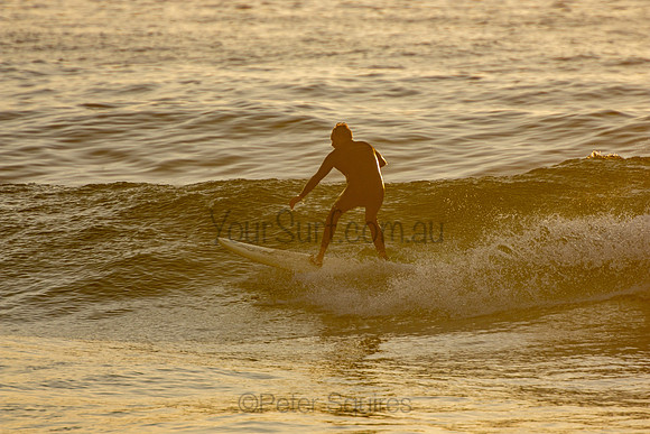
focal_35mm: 600
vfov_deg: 2.3
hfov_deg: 3.4
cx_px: 325
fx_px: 10835
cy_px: 217
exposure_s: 1/800
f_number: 5.6
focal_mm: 400
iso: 160
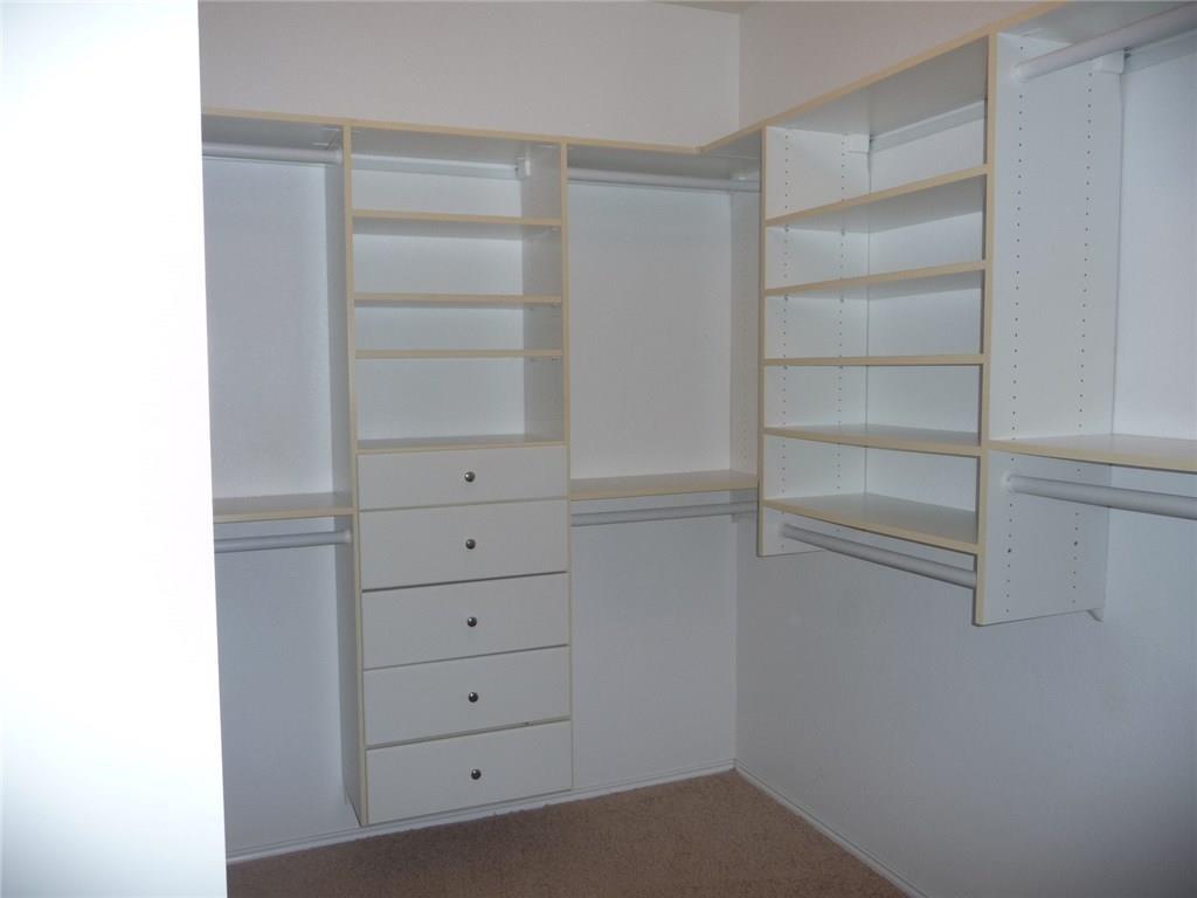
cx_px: 598
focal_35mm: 28
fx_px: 968
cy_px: 449
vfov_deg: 49.7
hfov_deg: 63.4
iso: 100
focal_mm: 4.7
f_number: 3.3
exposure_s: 1/30
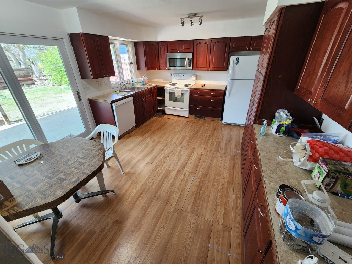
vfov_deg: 89.9
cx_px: 176
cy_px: 132
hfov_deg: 106.2
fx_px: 132
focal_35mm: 13
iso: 125
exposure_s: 1/60
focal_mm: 2.2
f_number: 2.2
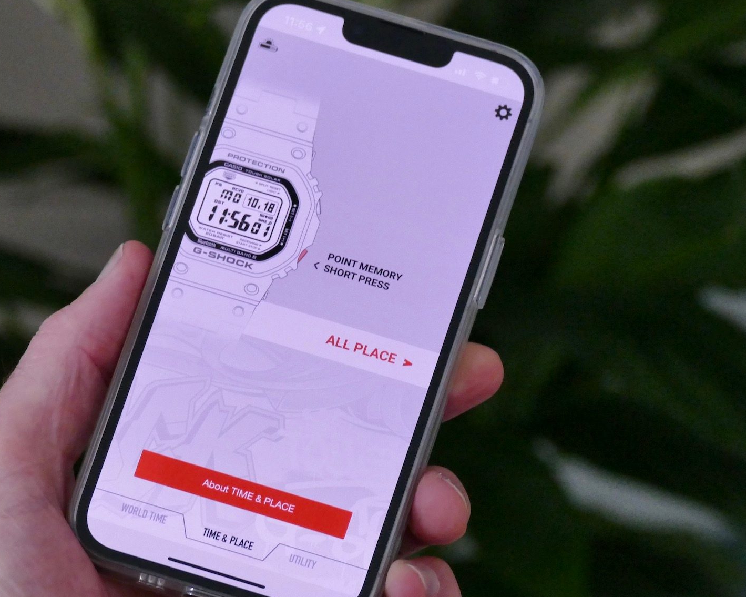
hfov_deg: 7.9
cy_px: 312
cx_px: 325
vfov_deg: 6.3
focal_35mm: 246
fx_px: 5431
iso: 1600
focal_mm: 67.72
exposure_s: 1/100
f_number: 4.5
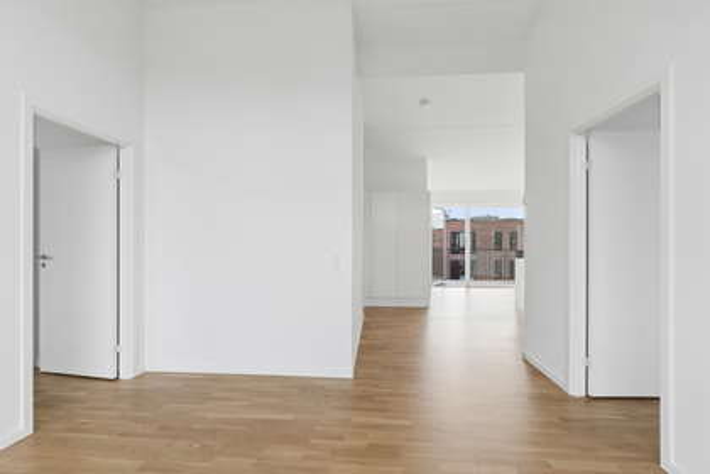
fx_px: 355
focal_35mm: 18
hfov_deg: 90.0
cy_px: 237
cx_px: 355
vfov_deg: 67.4
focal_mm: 12
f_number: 8
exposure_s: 1/100
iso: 200
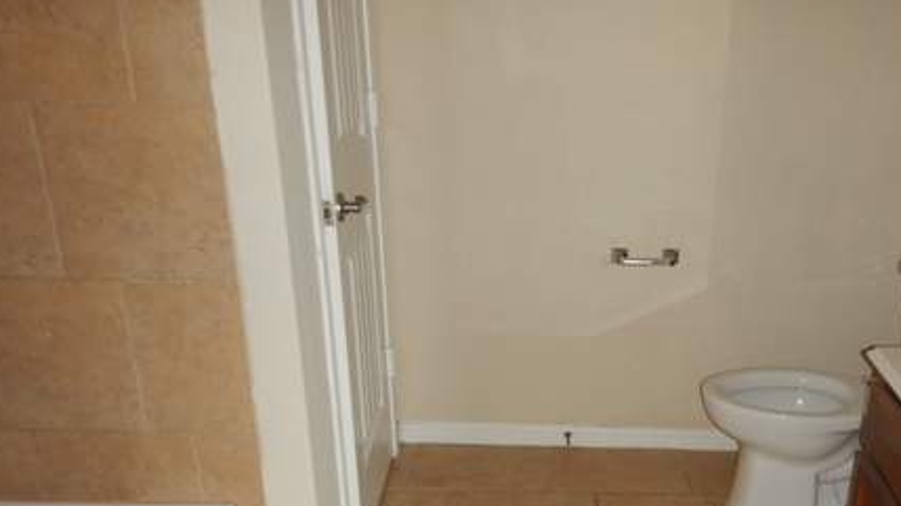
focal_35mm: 39
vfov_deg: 29.4
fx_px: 931
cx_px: 590
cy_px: 437
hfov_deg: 50.8
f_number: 2.8
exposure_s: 1/30
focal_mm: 4.3
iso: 200
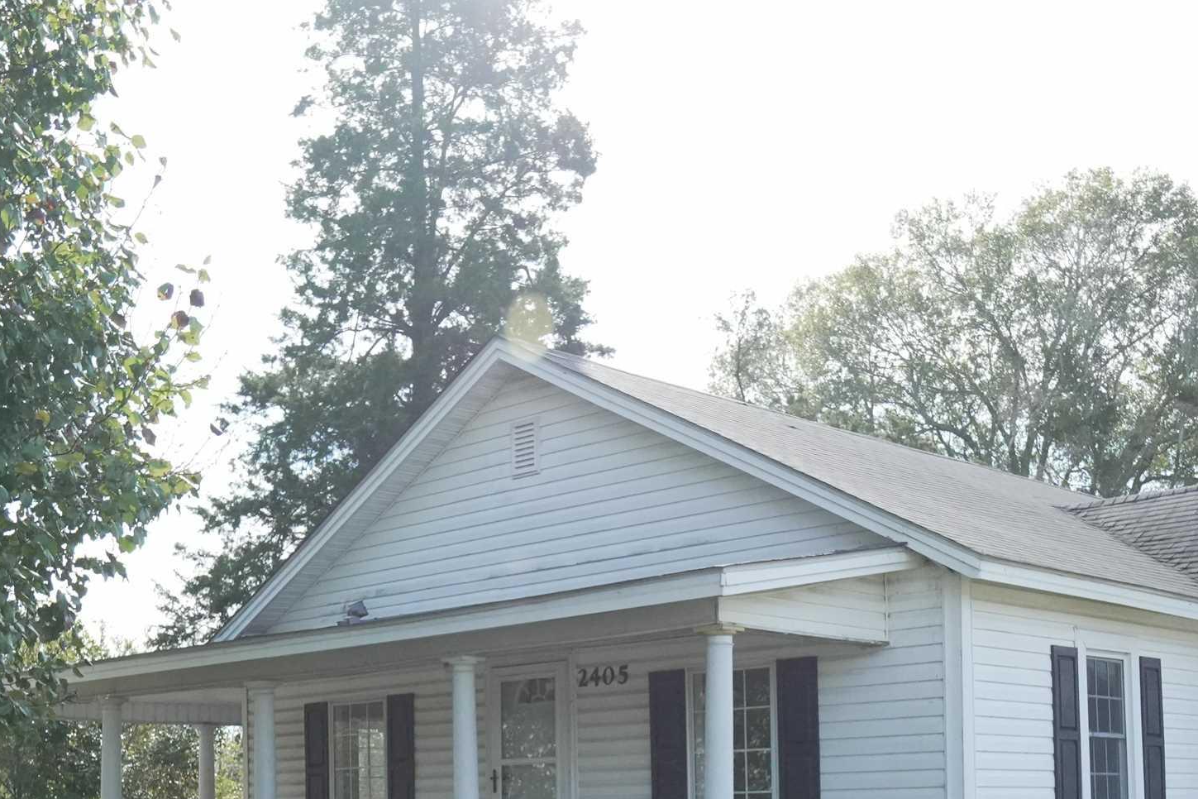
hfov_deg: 36.8
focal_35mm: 54
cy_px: 767
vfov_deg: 24.1
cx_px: 538
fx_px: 1799
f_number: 4.5
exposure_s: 1/5000
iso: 2500
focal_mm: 17
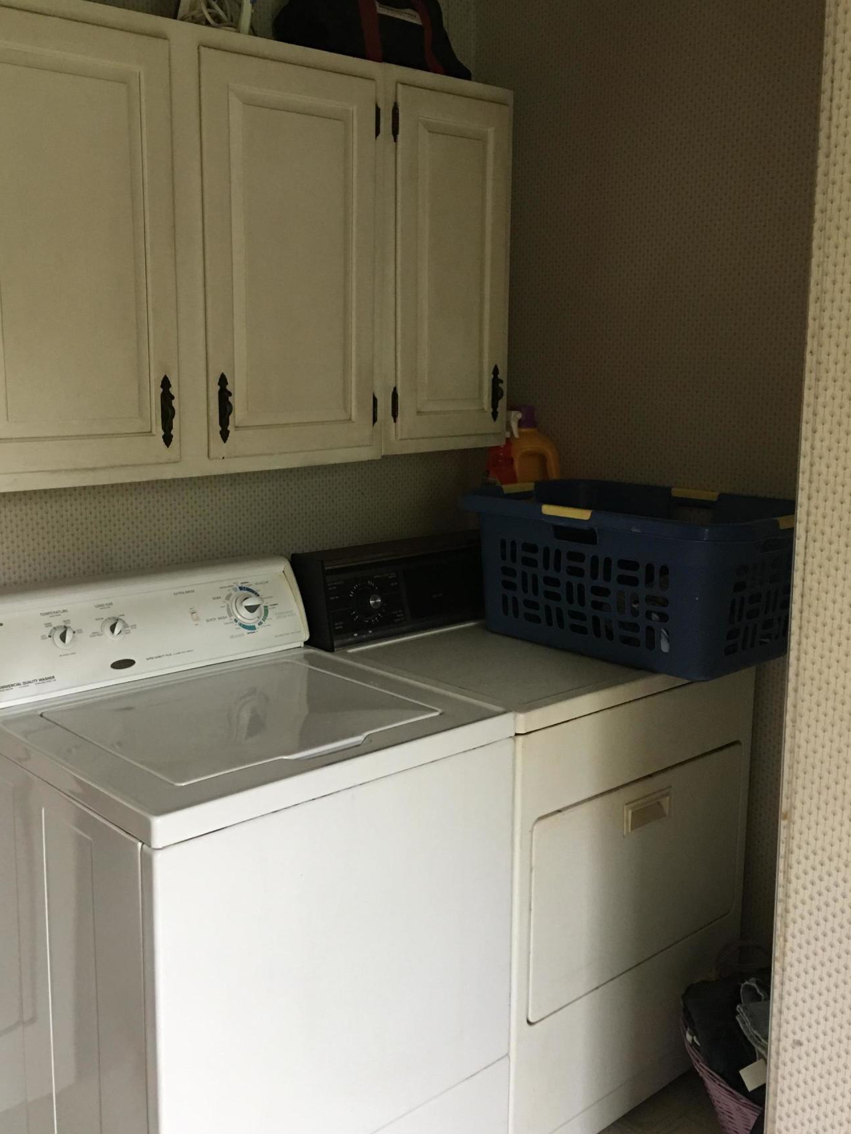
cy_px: 558
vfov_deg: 54.0
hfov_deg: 41.7
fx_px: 1115
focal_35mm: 34
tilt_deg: -9.0
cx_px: 367
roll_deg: +1.1
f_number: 2.2
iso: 64
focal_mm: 4.15
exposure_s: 1/15
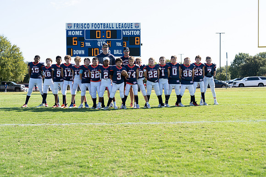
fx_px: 370
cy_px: 88
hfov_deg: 39.6
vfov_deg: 27.0
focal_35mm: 50
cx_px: 133
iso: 100
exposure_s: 1/500
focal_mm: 50
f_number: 3.5
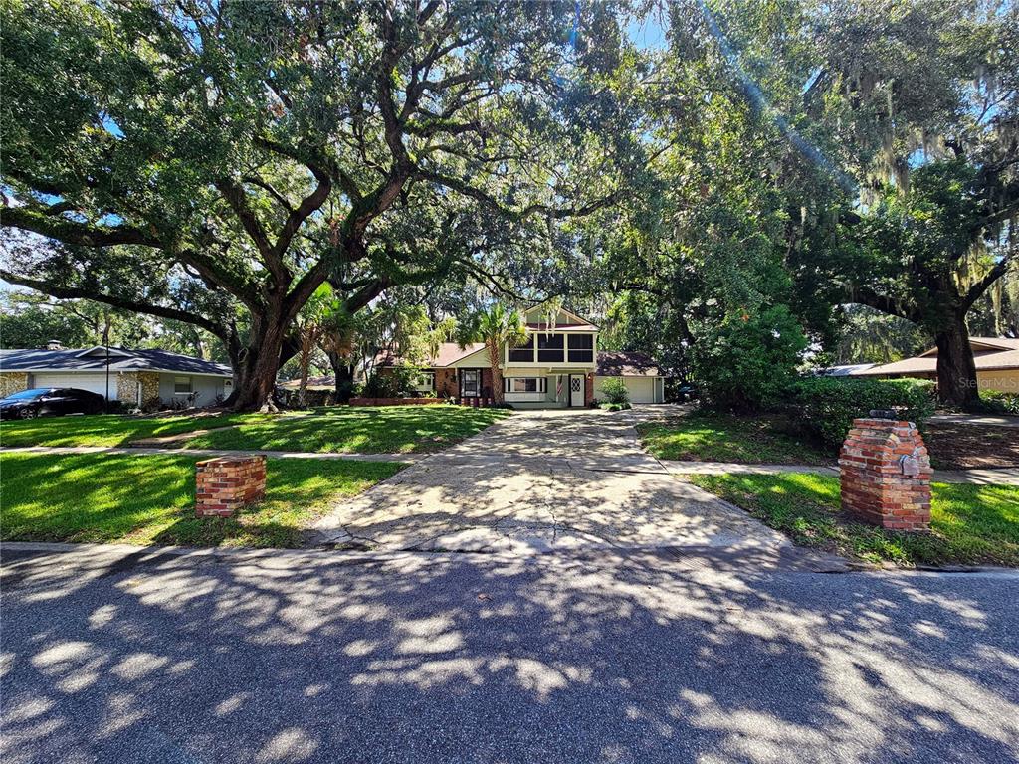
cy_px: 382
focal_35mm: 13
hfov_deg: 106.2
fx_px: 383
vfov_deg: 89.9
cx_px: 510
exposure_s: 1/356
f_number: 2.2
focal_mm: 2.2
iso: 50
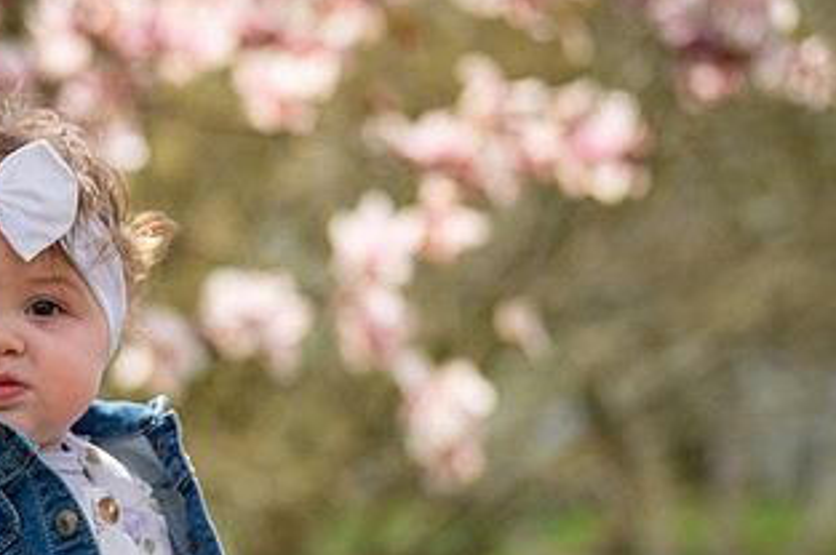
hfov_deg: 12.7
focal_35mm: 161
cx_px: 97
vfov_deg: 8.5
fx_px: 3735
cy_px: 448
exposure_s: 1/3200
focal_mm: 70
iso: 320
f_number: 2.8
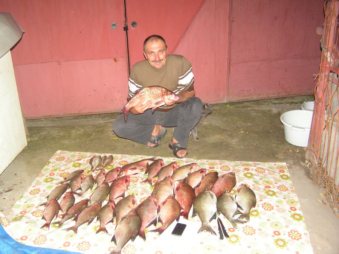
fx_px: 372
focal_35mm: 38
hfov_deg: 49.0
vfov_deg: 37.7
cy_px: 127
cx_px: 170
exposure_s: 1/40
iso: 200
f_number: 2.8
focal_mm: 6.3
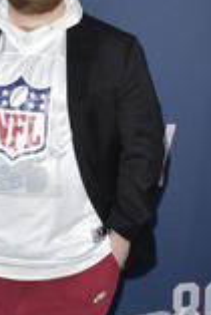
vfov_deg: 20.8
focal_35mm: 97
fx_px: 851
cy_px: 241
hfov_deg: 14.0
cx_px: 29
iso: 500
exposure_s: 1/250
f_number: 6.3
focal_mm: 38
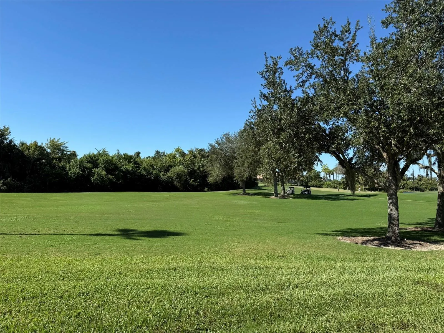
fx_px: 308
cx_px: 222
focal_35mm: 24
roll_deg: -1.3
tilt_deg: +4.7
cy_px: 166
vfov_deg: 56.8
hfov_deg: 71.6
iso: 80
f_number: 1.78
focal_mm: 6.76
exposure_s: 1/3584
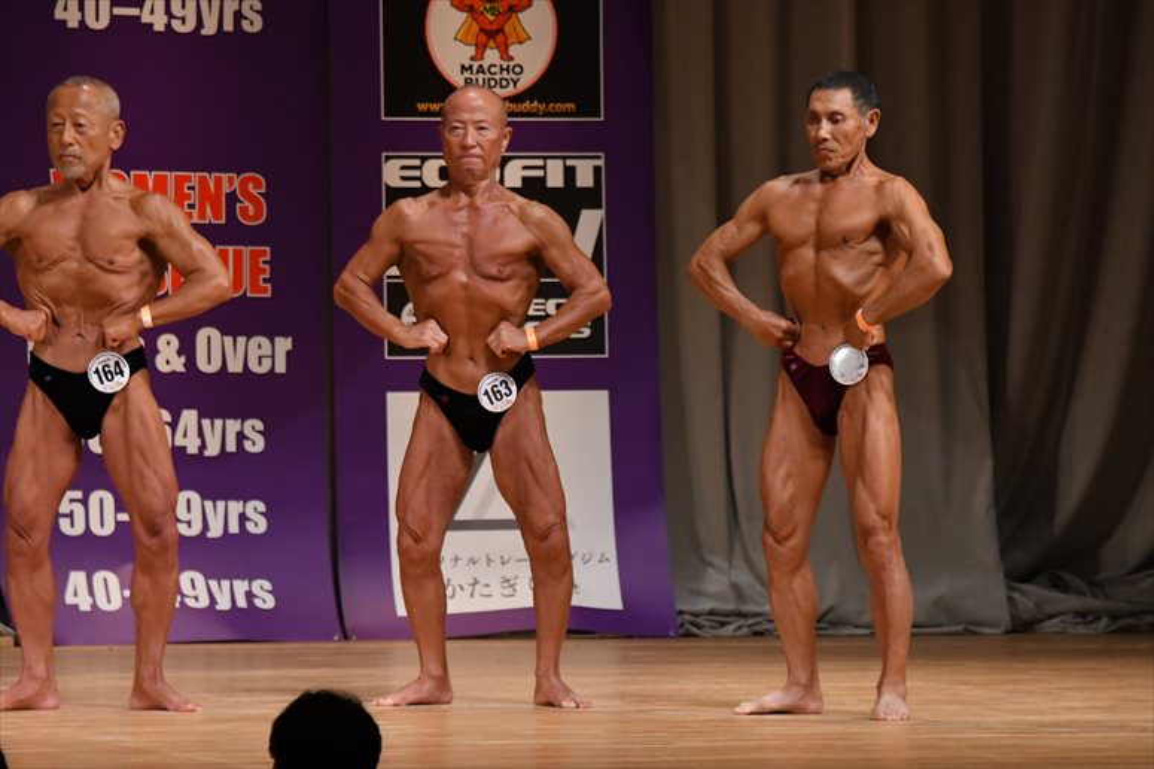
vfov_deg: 4.6
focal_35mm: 300
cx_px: 577
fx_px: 9612
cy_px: 384
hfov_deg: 6.9
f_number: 5.6
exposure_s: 1/400
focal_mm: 200
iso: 3600
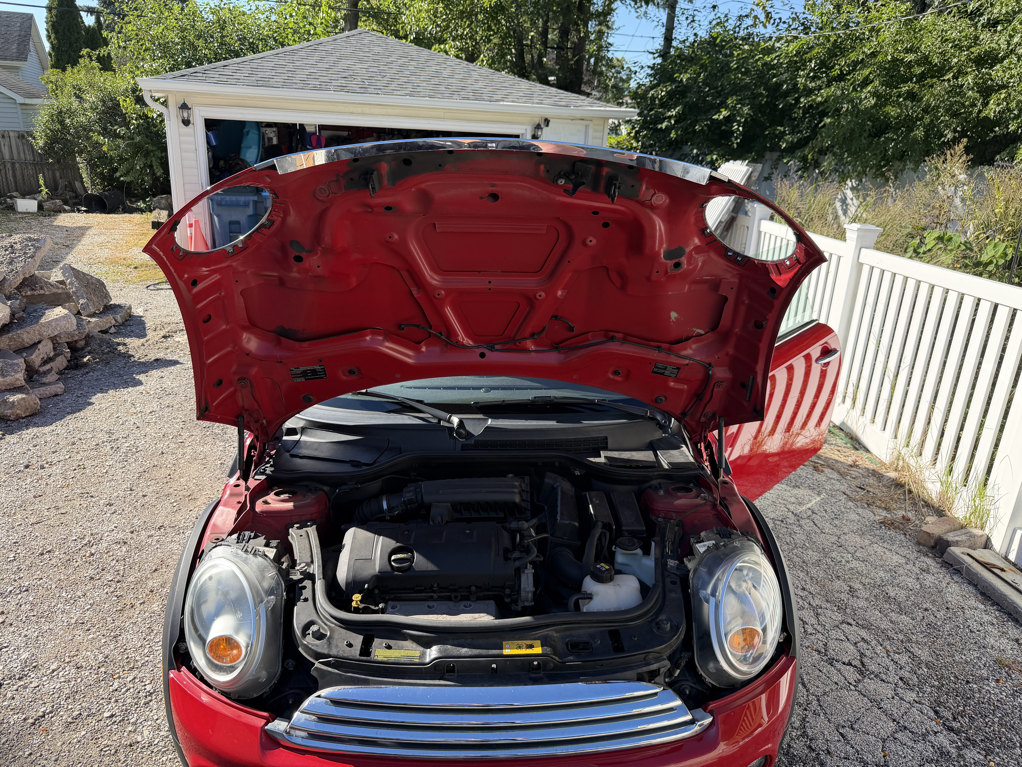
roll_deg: -2.9
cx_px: 511
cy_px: 384
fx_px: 709
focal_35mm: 24
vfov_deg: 56.8
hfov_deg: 71.6
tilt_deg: -20.6
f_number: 1.78
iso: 100
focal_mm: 6.76
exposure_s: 1/1727
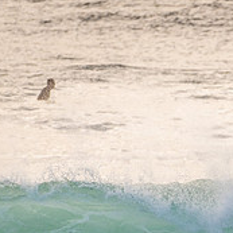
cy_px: 247
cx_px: 275
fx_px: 10836
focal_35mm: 1423
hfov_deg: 1.2
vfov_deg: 1.2
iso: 280
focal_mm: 500
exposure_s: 1/2000
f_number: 5.6
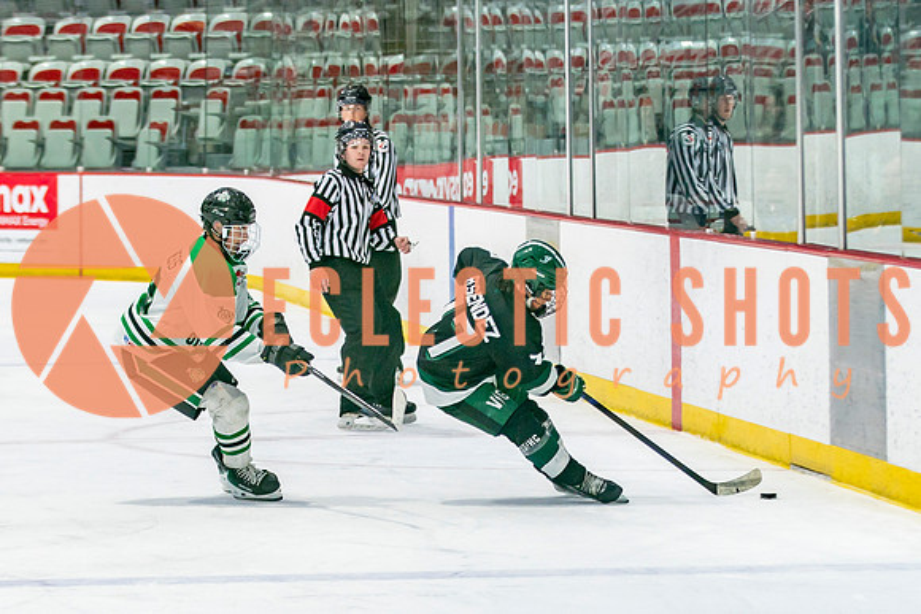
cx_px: 299
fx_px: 5618
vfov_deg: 6.3
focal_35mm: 220
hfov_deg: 9.4
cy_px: 497
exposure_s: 1/640
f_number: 3.2
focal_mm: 95
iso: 400
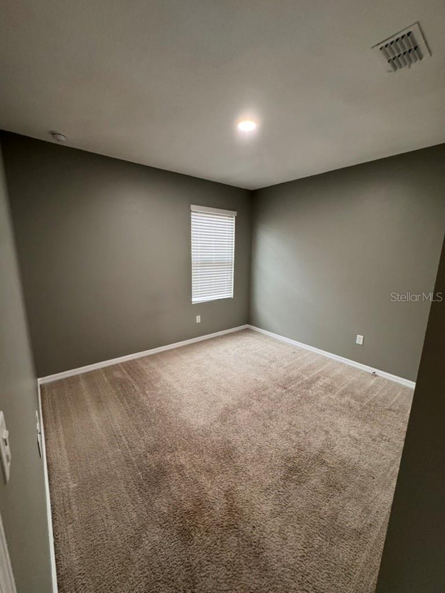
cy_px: 296
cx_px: 222
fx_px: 240
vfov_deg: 102.1
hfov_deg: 85.7
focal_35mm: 14
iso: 250
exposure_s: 1/60
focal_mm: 2.22
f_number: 2.2
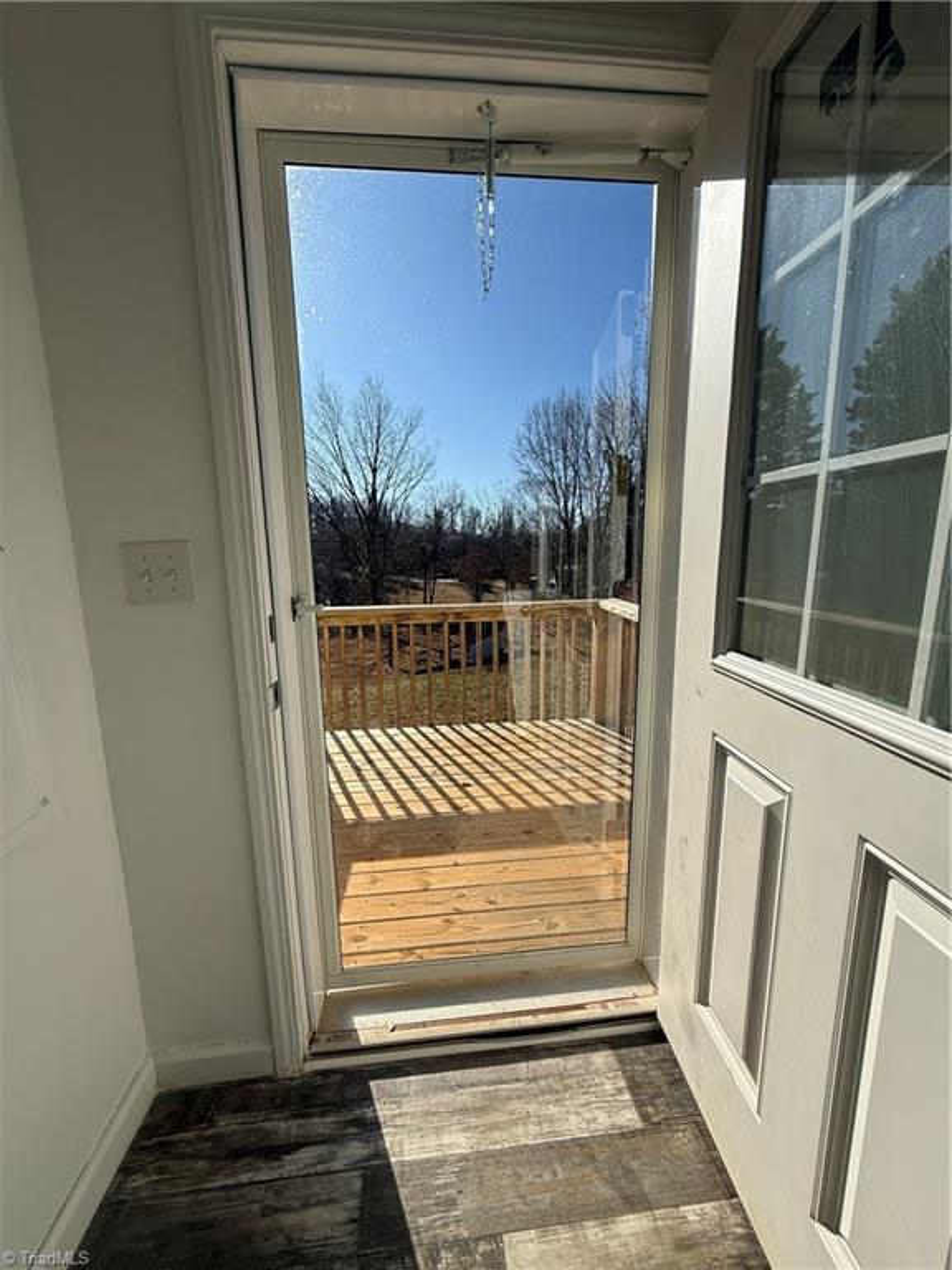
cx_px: 476
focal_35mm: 14
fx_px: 513
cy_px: 635
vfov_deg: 102.1
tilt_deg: -9.1
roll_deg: +0.6
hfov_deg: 85.7
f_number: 2.2
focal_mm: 2.22
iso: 50
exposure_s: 1/2717
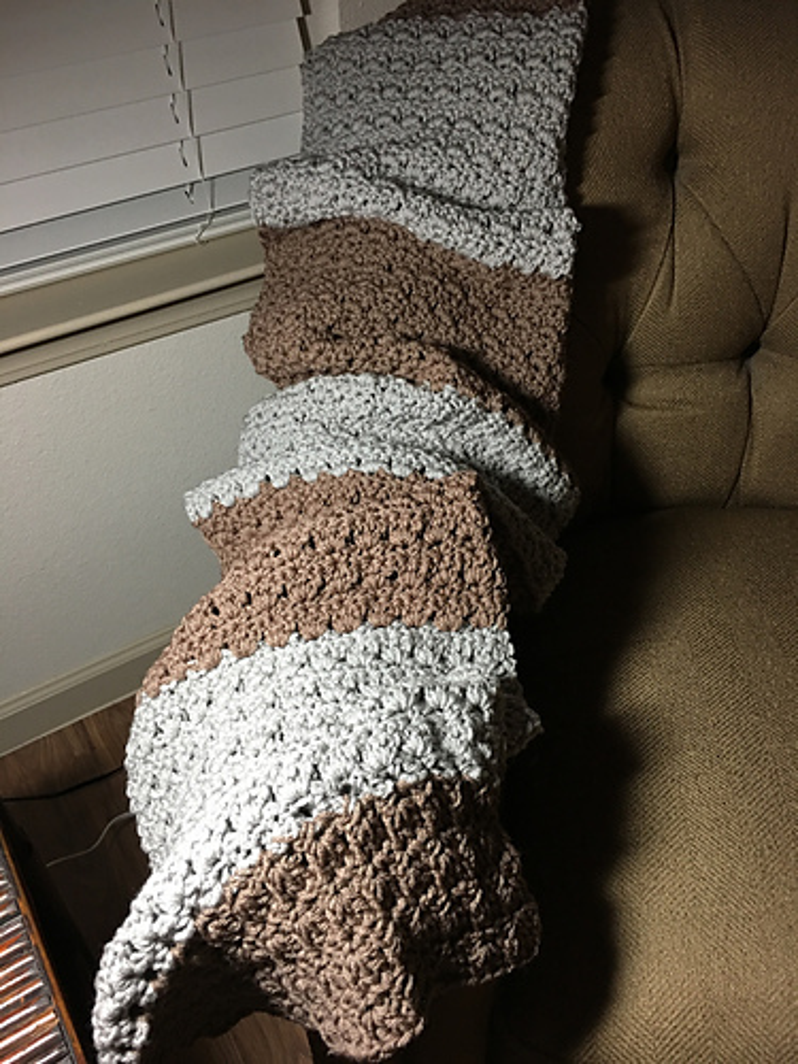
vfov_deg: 61.7
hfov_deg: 48.2
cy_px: 532
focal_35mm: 29
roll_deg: +0.2
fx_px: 891
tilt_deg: -43.3
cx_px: 399
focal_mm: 4.15
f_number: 2.2
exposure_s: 1/15
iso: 80
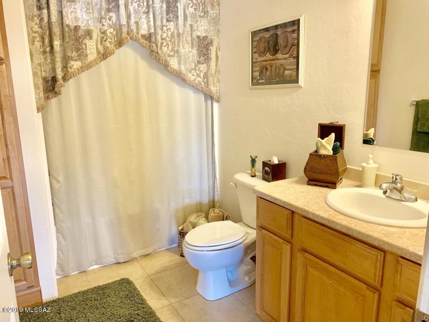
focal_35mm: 26
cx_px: 214
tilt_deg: -9.6
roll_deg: +0.2
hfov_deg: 67.3
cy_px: 161
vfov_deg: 53.1
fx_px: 322
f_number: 1.8
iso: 160
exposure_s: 1/60
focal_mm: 4.25
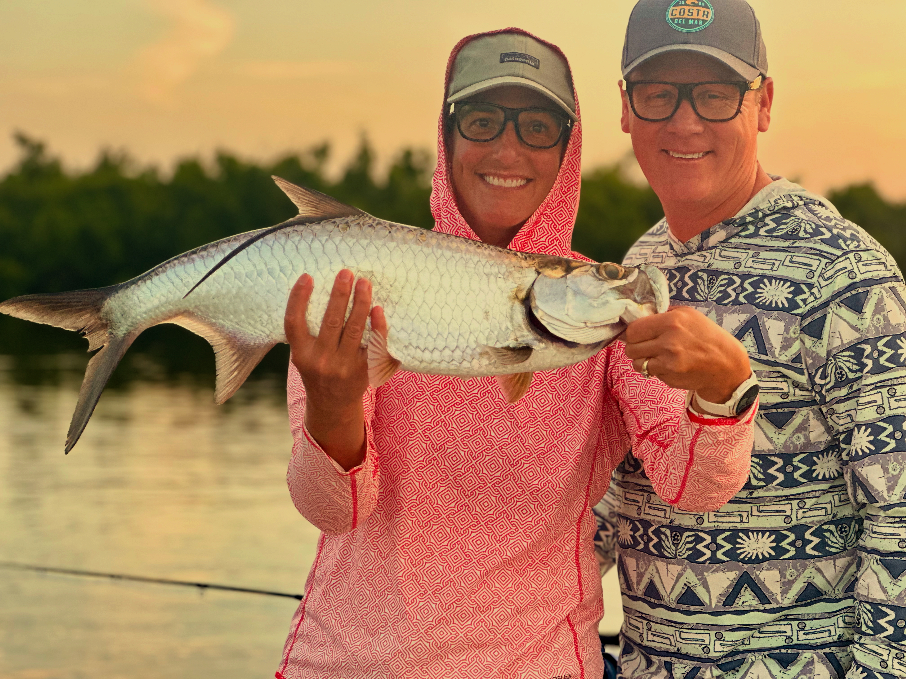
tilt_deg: -0.5
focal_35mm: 77
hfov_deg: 25.3
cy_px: 340
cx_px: 453
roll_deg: -1.1
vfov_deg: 19.1
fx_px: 2015
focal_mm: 9
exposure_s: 1/121
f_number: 2.8
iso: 125
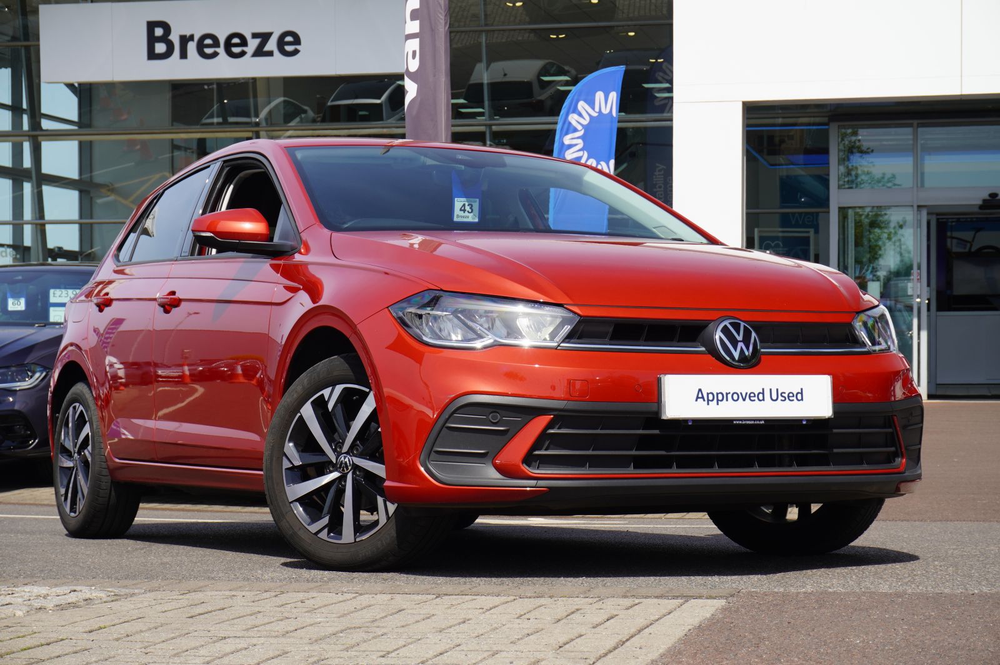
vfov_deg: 18.5
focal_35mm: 74
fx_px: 2040
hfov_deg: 27.5
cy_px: 332
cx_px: 500
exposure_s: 1/100
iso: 100
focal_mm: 49
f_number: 8
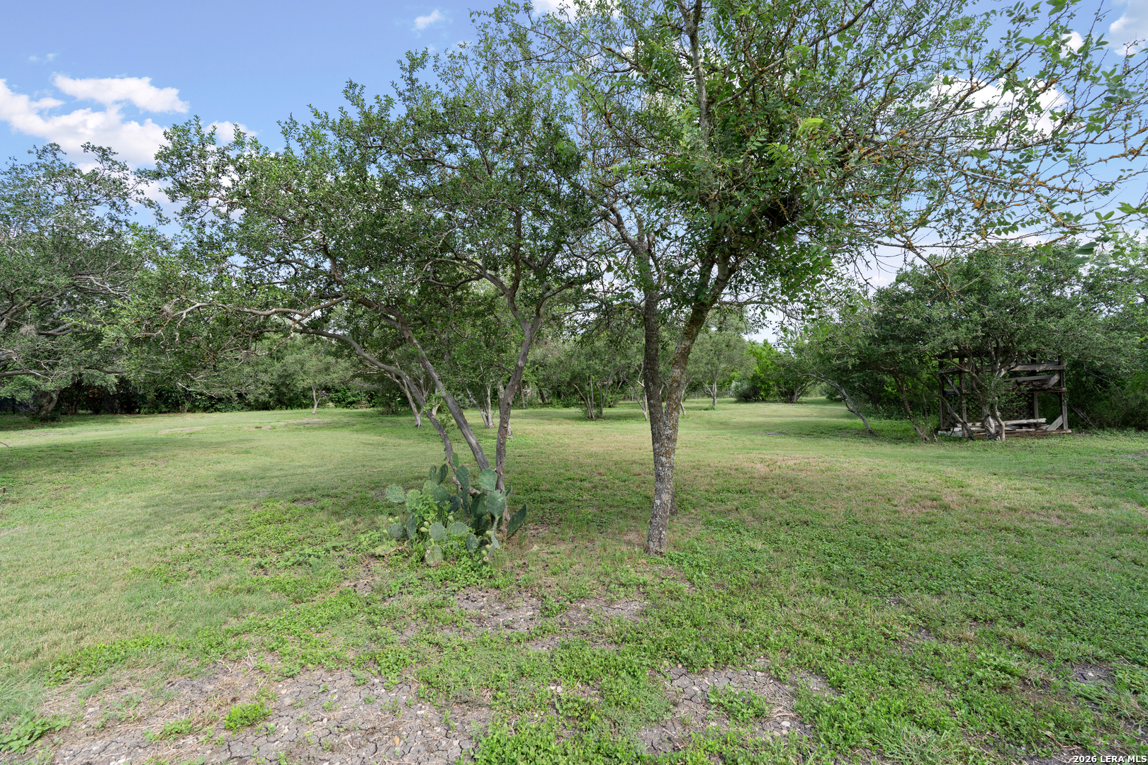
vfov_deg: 73.7
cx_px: 574
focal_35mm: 16
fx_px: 510
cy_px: 382
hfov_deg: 96.7
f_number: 8
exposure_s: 1/25
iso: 100
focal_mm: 16
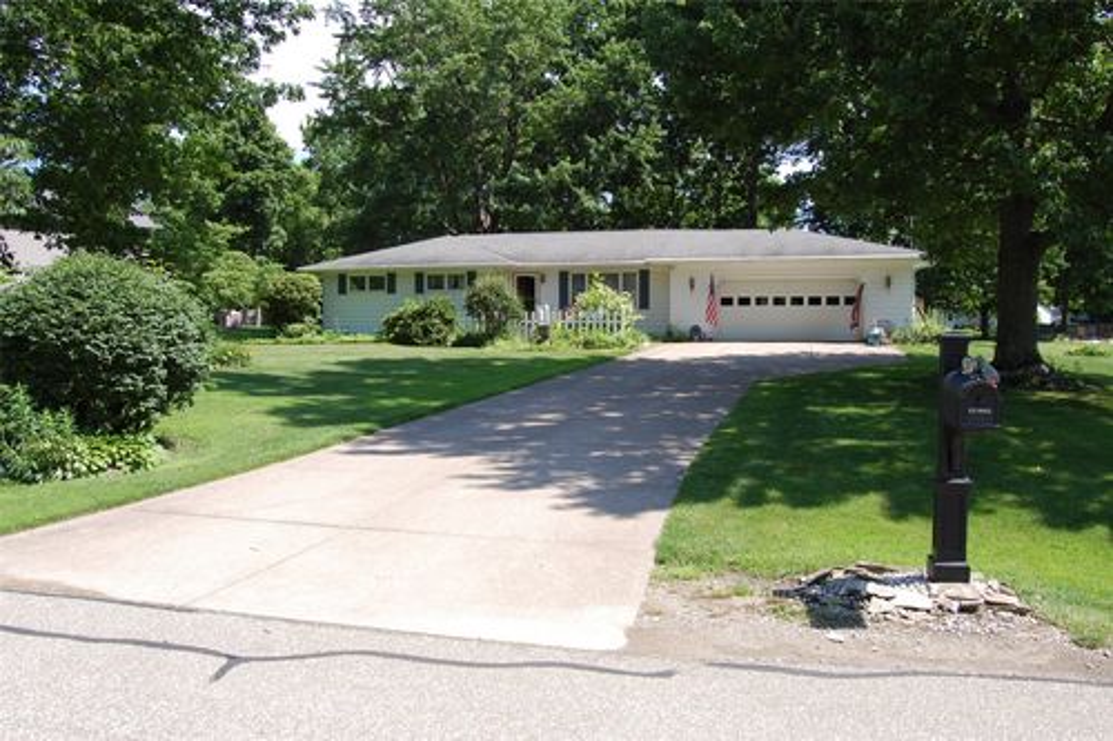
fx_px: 834
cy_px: 370
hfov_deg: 67.4
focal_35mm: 27
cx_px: 556
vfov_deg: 47.9
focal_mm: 18
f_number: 8
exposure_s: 1/250
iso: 200
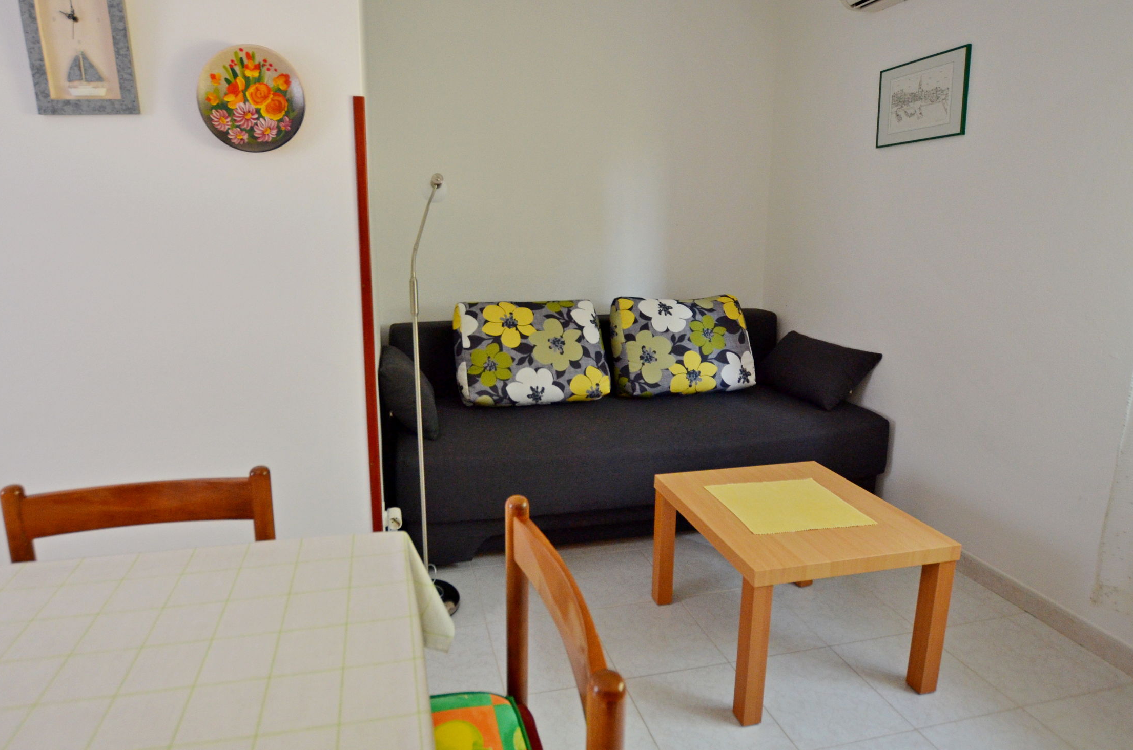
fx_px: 597
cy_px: 335
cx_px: 499
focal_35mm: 19
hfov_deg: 86.6
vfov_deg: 64.1
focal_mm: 10
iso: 1000
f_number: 4
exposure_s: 1/60
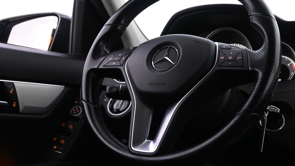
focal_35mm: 45
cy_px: 66
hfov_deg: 45.4
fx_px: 350
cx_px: 180
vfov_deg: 26.6
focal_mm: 21
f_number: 4
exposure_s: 1/50
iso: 3200
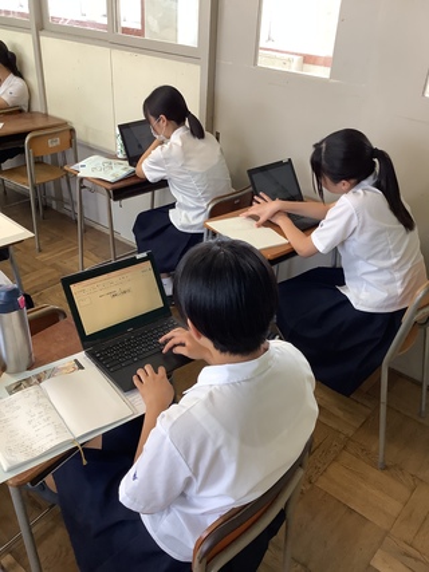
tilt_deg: -31.5
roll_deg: -2.2
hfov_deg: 45.4
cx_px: 214
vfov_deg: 58.4
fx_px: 513
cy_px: 286
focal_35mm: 31
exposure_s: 1/60
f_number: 2.4
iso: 160
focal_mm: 3.3
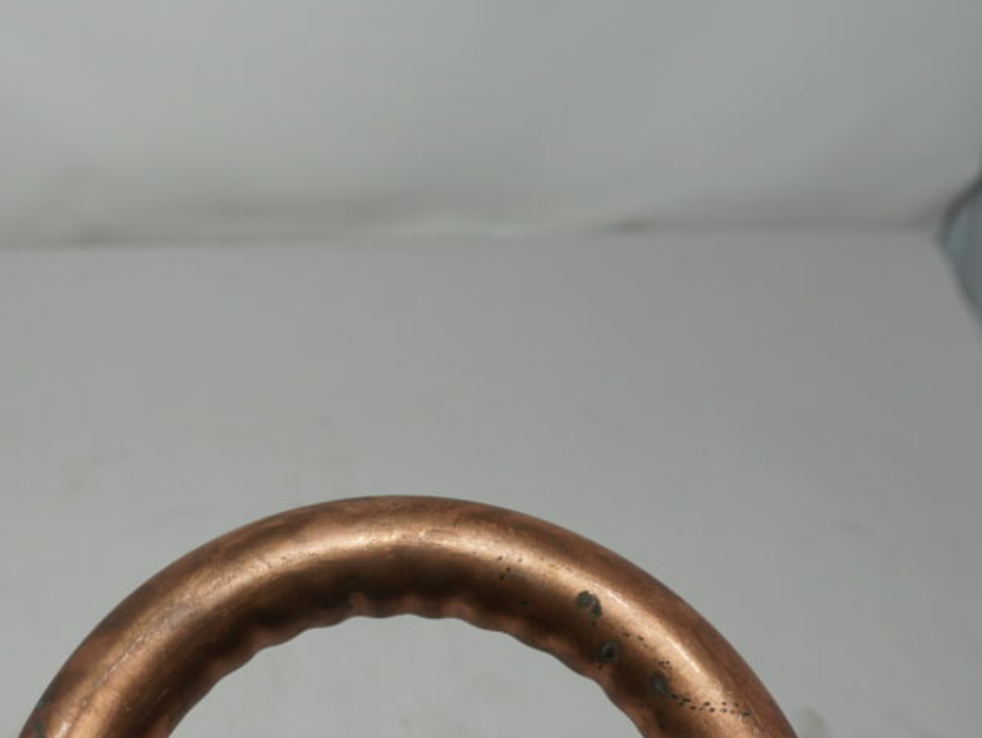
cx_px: 372
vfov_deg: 33.4
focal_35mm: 43
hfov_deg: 43.5
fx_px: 1220
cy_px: 470
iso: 160
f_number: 4
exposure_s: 1/160
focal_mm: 18
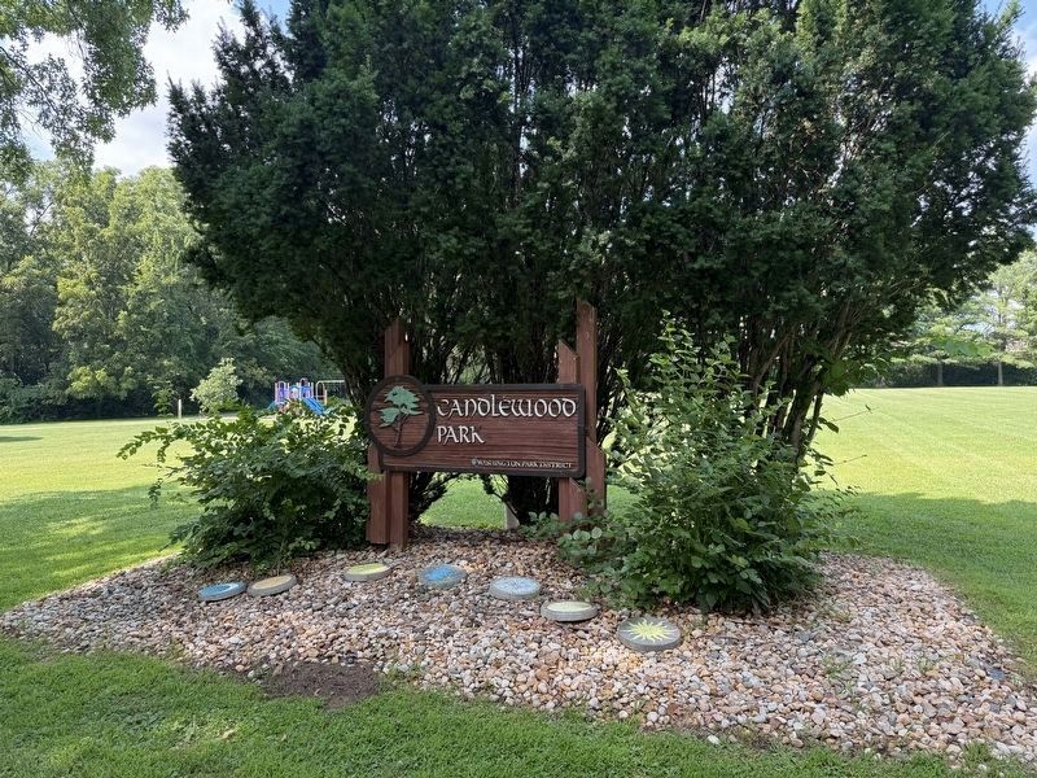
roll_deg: -0.3
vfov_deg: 56.8
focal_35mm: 24
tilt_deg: -0.3
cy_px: 389
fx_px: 719
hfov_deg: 71.6
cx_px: 518
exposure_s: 1/435
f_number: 1.78
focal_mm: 6.76
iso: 80
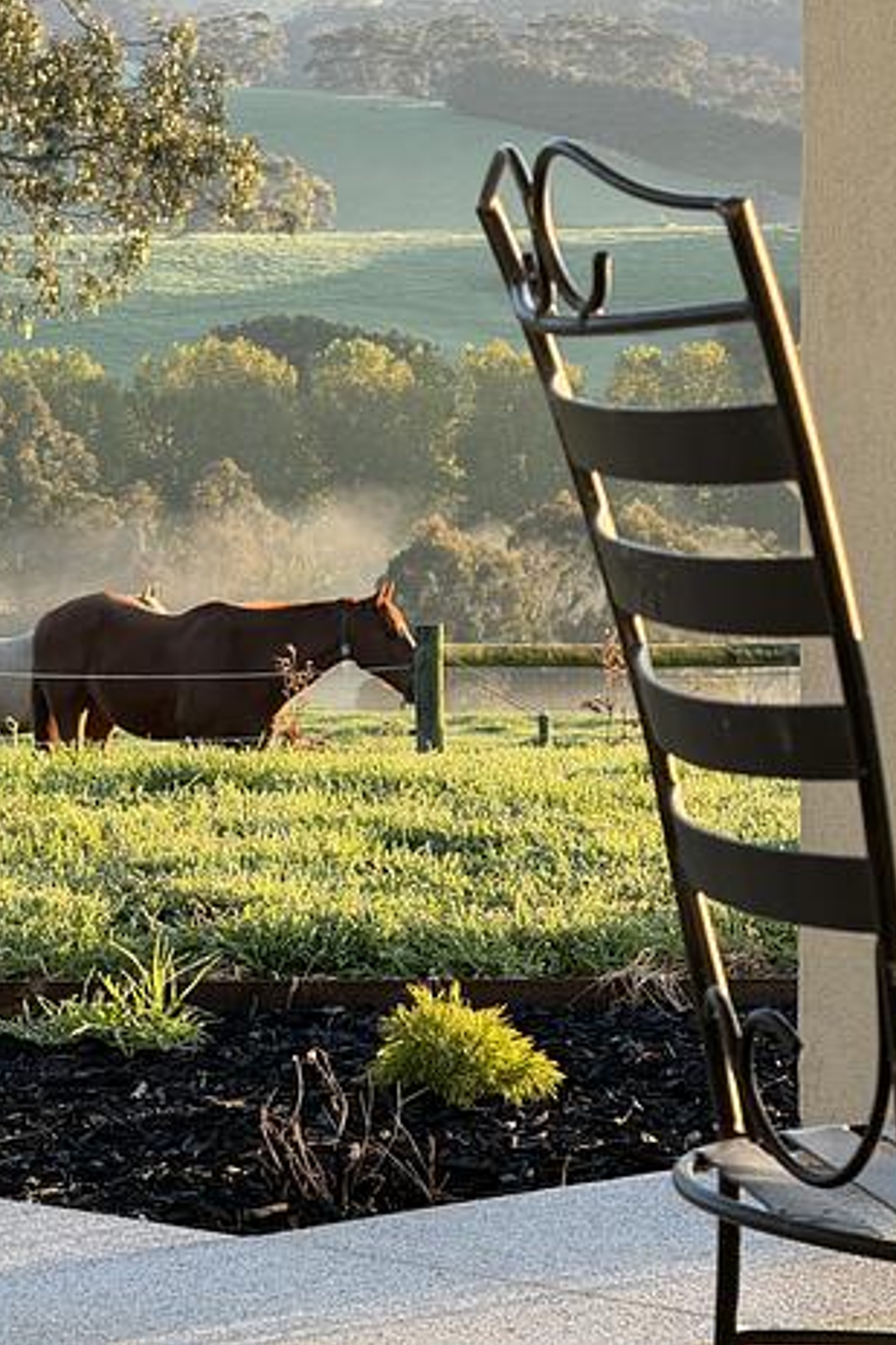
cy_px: 671
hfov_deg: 8.2
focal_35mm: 167
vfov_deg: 12.3
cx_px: 75
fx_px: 6239
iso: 50
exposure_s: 1/124
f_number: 2.8
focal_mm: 15.66
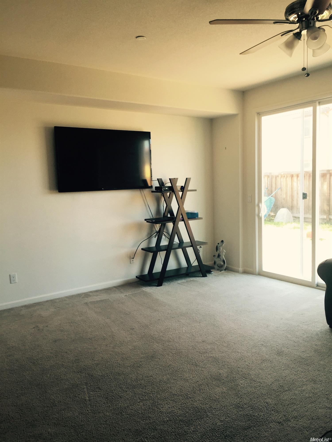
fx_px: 371
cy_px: 221
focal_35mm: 29
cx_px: 166
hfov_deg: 48.2
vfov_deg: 61.7
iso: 40
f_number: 2.2
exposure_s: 1/40
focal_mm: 4.15
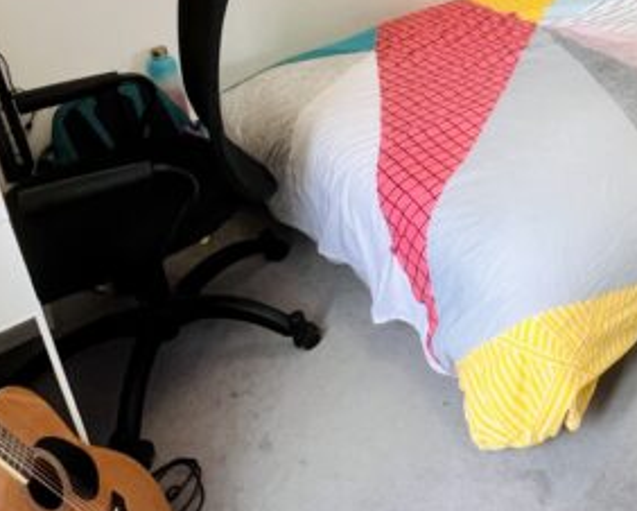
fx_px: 679
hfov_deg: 43.7
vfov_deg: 35.9
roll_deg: +1.8
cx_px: 623
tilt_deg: -19.5
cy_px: -34
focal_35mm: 36
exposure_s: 1/99
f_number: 1.8
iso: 200
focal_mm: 1.57
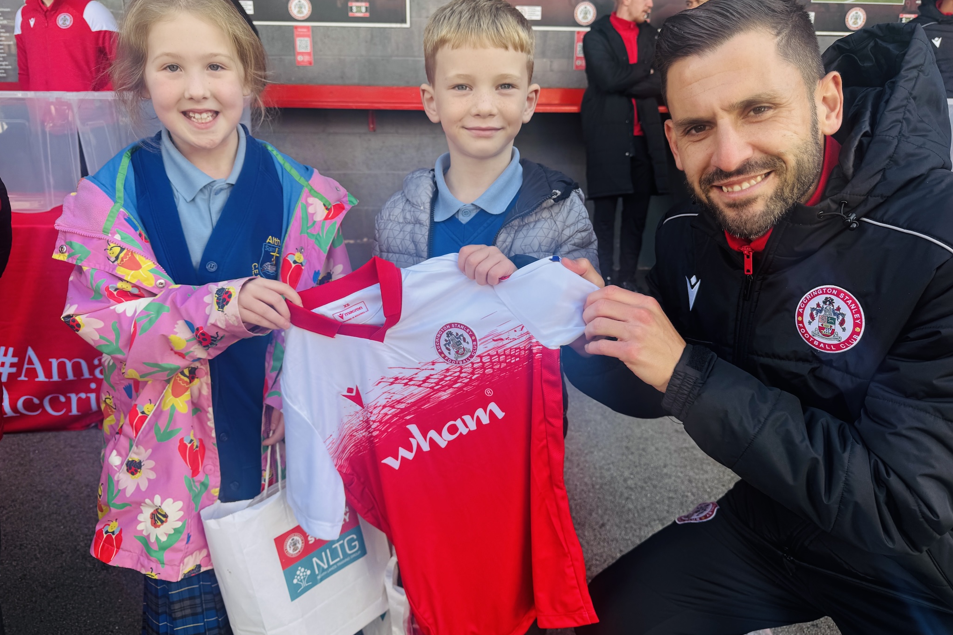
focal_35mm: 25
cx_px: 476
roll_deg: +0.7
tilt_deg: -16.4
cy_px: 311
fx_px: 662
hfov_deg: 71.5
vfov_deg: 51.3
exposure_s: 1/451
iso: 80
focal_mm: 6.76
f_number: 1.78
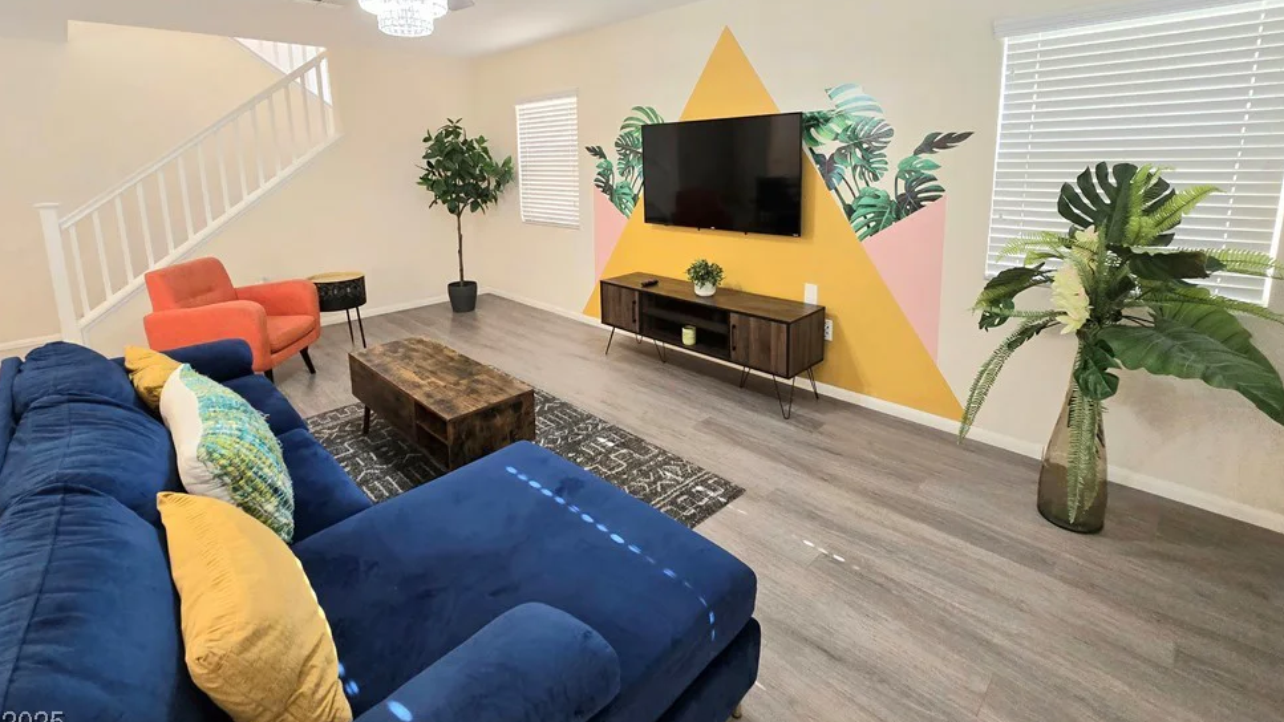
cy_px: 243
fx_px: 511
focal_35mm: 15
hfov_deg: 102.9
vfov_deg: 68.6
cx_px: 611
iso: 250
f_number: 2.2
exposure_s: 1/60.2
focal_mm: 2.2
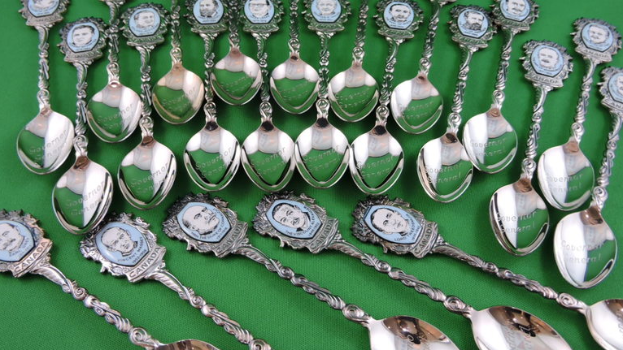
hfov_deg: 59.5
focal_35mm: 33
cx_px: 312
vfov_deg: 35.6
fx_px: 545
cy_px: 158
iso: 250
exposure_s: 1/125
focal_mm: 5.4
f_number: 3.5
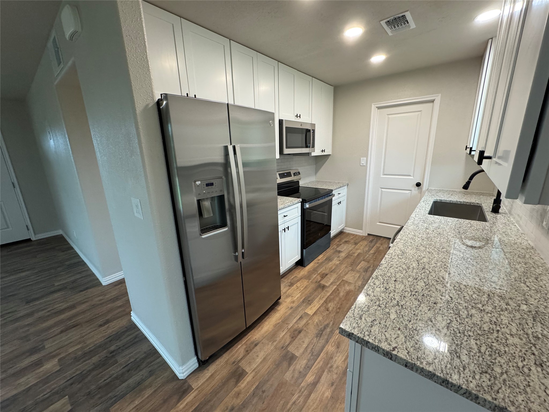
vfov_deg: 85.7
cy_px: 206
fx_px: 222
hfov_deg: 102.1
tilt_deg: -13.6
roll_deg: +2.3
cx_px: 274
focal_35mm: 14
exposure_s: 1/120
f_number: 2.2
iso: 320
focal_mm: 2.22
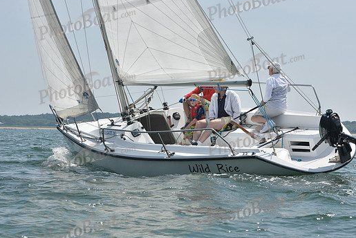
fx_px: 1059
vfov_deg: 12.8
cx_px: 172
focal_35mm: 107
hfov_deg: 19.1
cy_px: 112
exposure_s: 1/1000
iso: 250
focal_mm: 95
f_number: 10
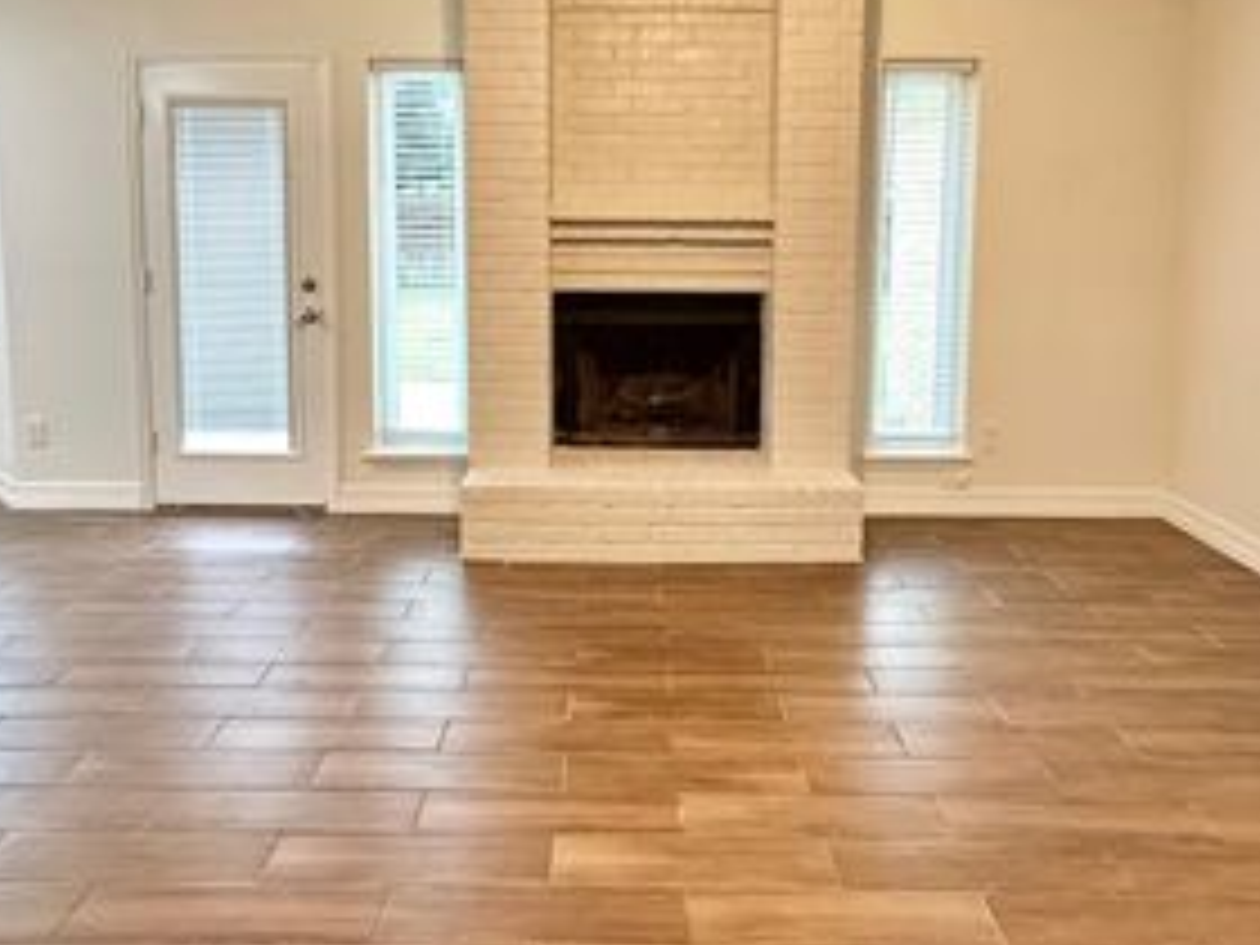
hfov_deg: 69.4
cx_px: 621
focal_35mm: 25
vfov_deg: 53.6
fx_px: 910
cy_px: 304
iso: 640
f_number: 2.2
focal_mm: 2.22
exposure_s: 1/60
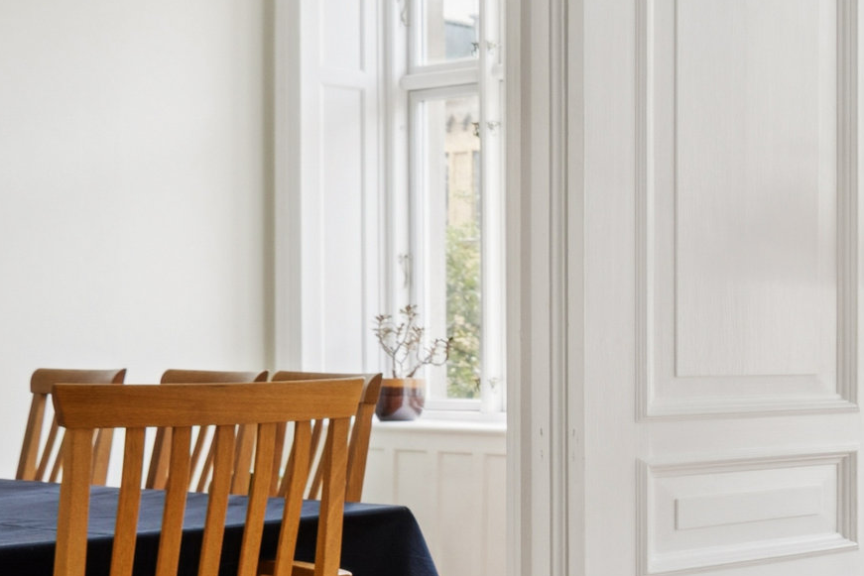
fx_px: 1488
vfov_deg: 21.9
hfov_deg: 22.3
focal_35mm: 62
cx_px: 1483
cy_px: 344
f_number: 6.3
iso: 400
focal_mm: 18
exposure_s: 1/40
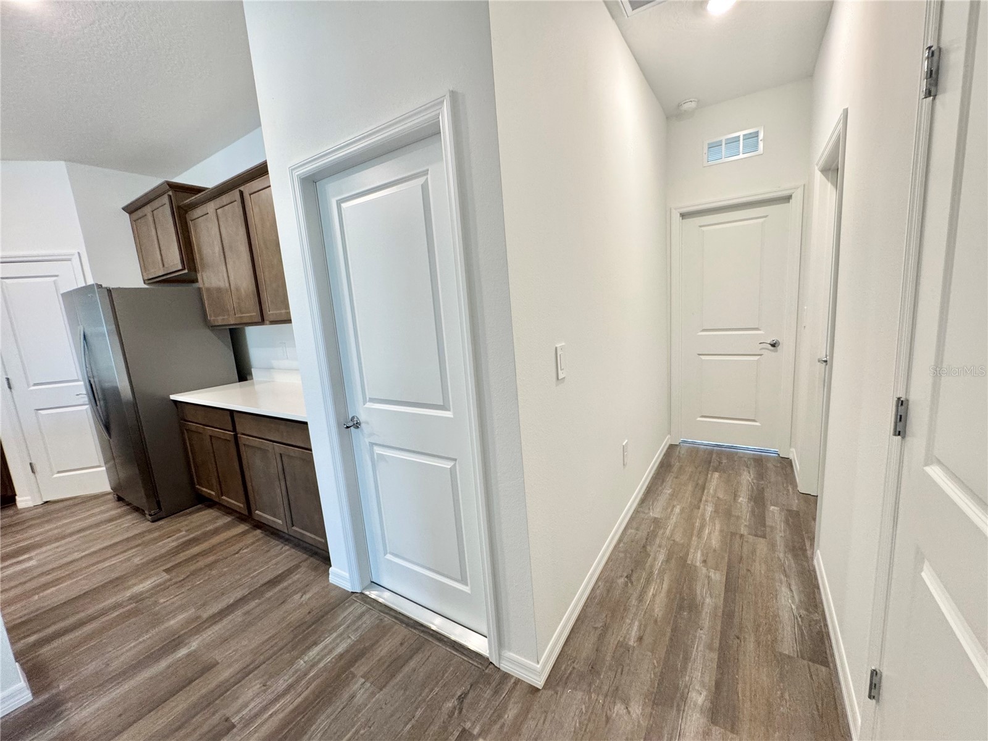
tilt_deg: -9.2
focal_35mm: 14
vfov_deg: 85.7
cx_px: 494
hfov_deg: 102.1
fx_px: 400
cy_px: 370
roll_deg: +5.2
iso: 200
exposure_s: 1/60
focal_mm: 2.22
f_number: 2.2
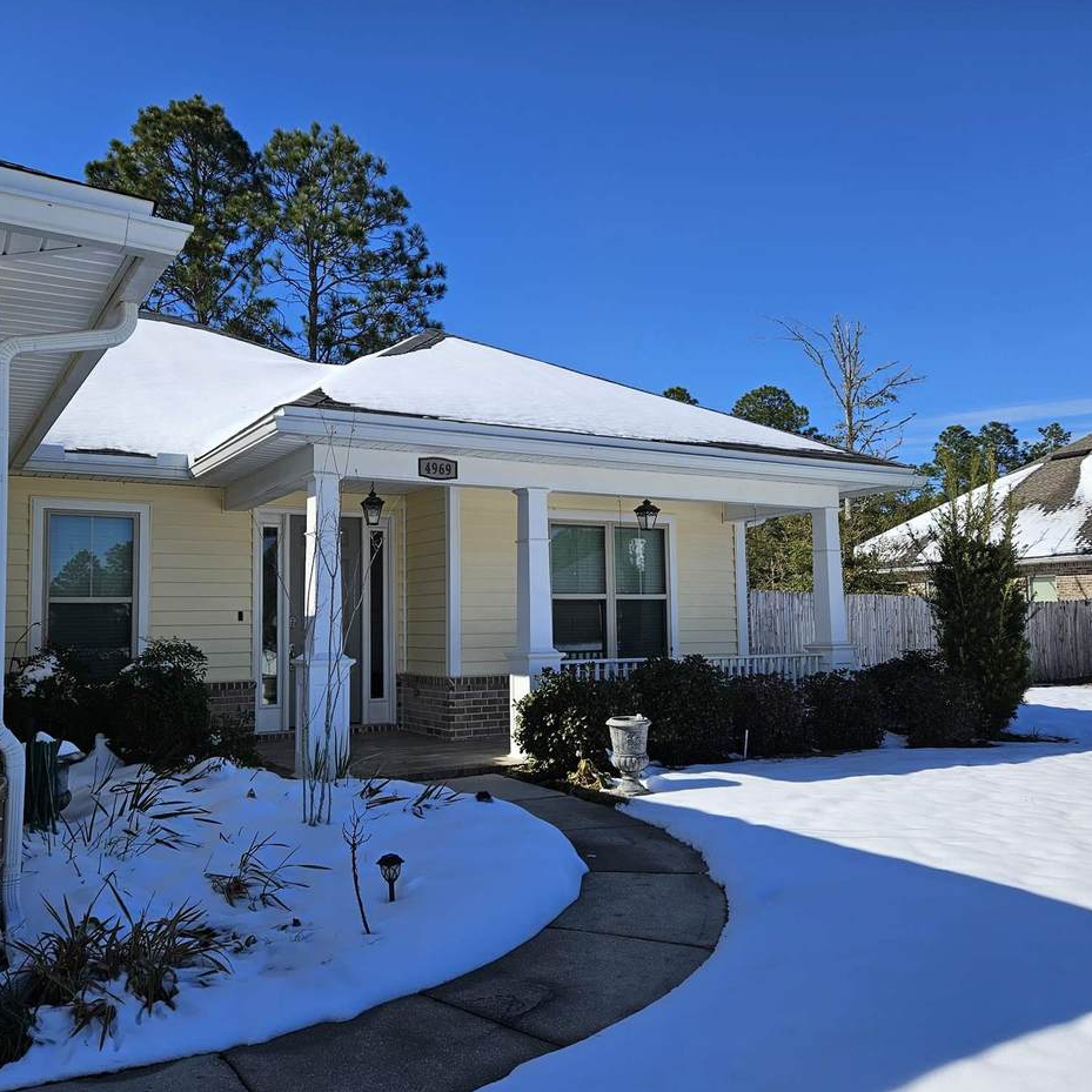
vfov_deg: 57.3
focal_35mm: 28
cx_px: 502
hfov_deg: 57.2
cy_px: 548
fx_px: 999
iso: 25
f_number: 1.8
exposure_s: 1/2483
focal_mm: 5.4
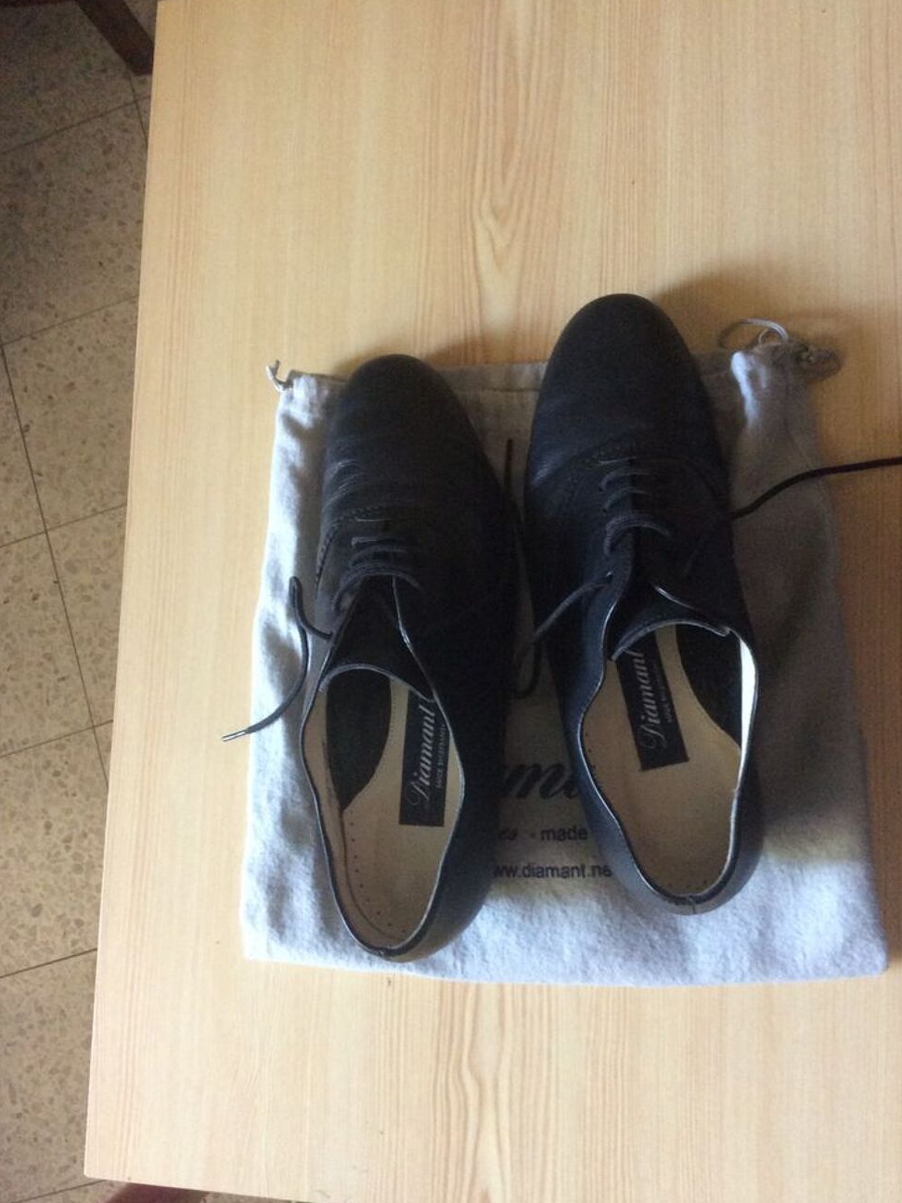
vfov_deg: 55.4
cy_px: 609
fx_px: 1147
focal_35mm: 33
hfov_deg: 42.9
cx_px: 455
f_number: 2.4
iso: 250
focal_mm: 3.3
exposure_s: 1/25
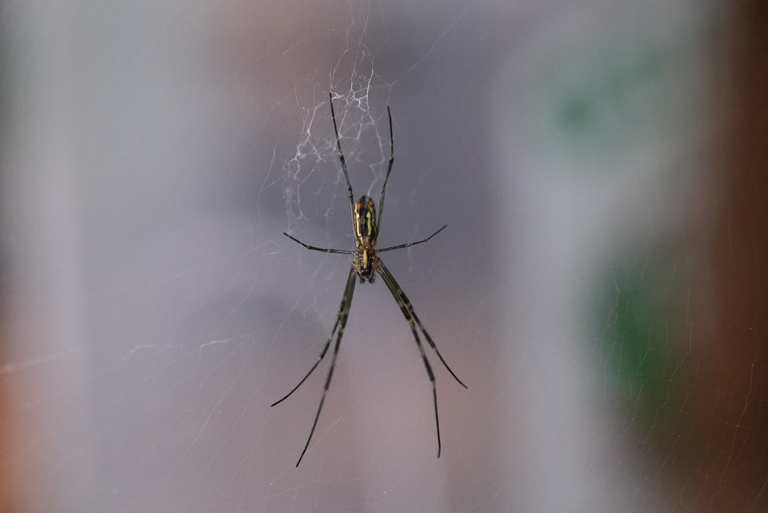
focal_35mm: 200
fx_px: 4269
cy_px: 256
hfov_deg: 10.3
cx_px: 384
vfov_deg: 6.9
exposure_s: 1/800
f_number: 4
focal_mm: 200
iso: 12800
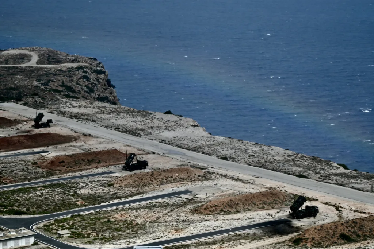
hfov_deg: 19.5
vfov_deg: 13.0
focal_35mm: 105
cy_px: 124
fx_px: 1091
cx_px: 187
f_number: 2.8
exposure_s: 1/5000
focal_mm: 70
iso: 100
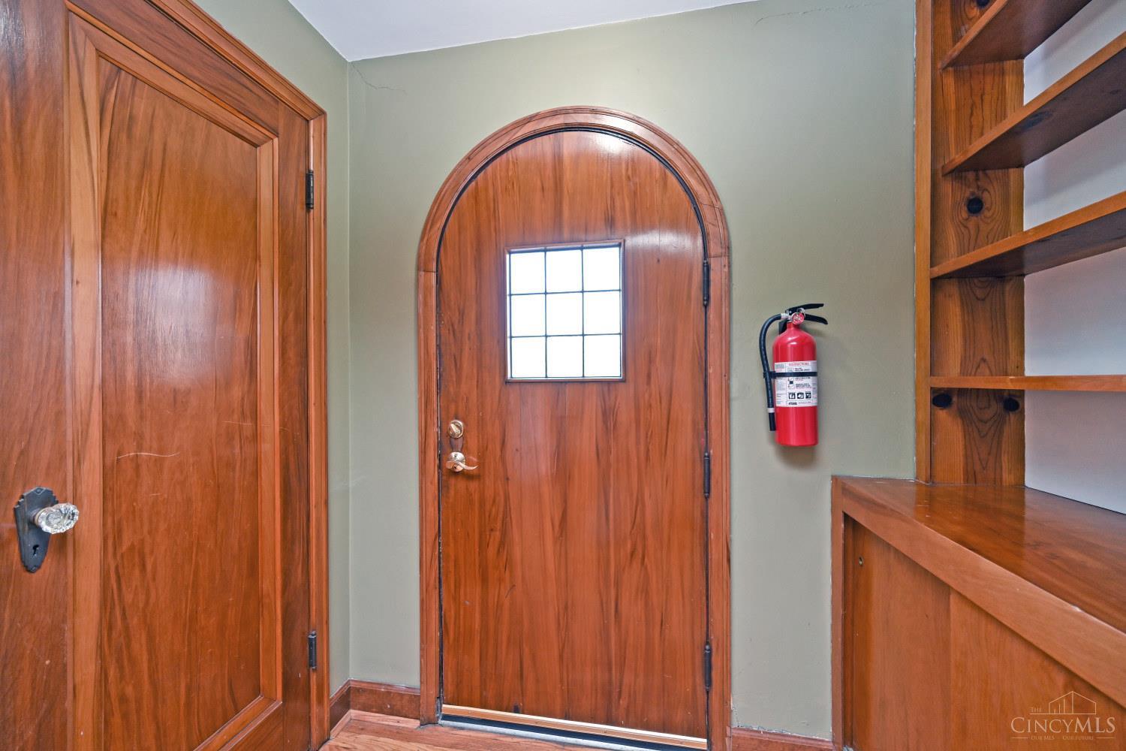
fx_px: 438
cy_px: 376
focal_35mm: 14
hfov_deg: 104.3
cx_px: 563
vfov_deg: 81.2
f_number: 4.5
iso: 200
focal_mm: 14
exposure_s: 1/60
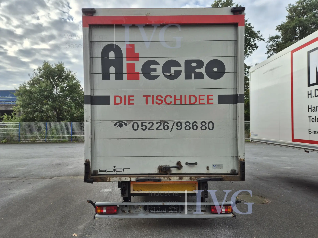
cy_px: 119
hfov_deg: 73.9
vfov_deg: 58.9
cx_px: 159
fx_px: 211
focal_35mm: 23
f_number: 1.8
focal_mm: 5.4
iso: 25
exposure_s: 1/856
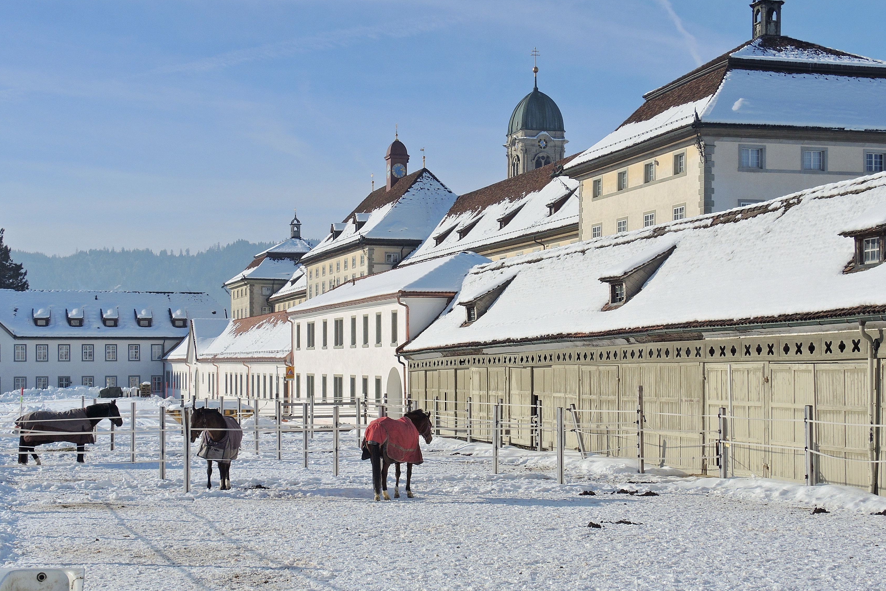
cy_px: 291
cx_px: 461
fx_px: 1354
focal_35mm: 55
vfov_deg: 24.6
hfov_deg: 36.2
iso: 80
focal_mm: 9.9
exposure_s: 1/1250
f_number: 4.5
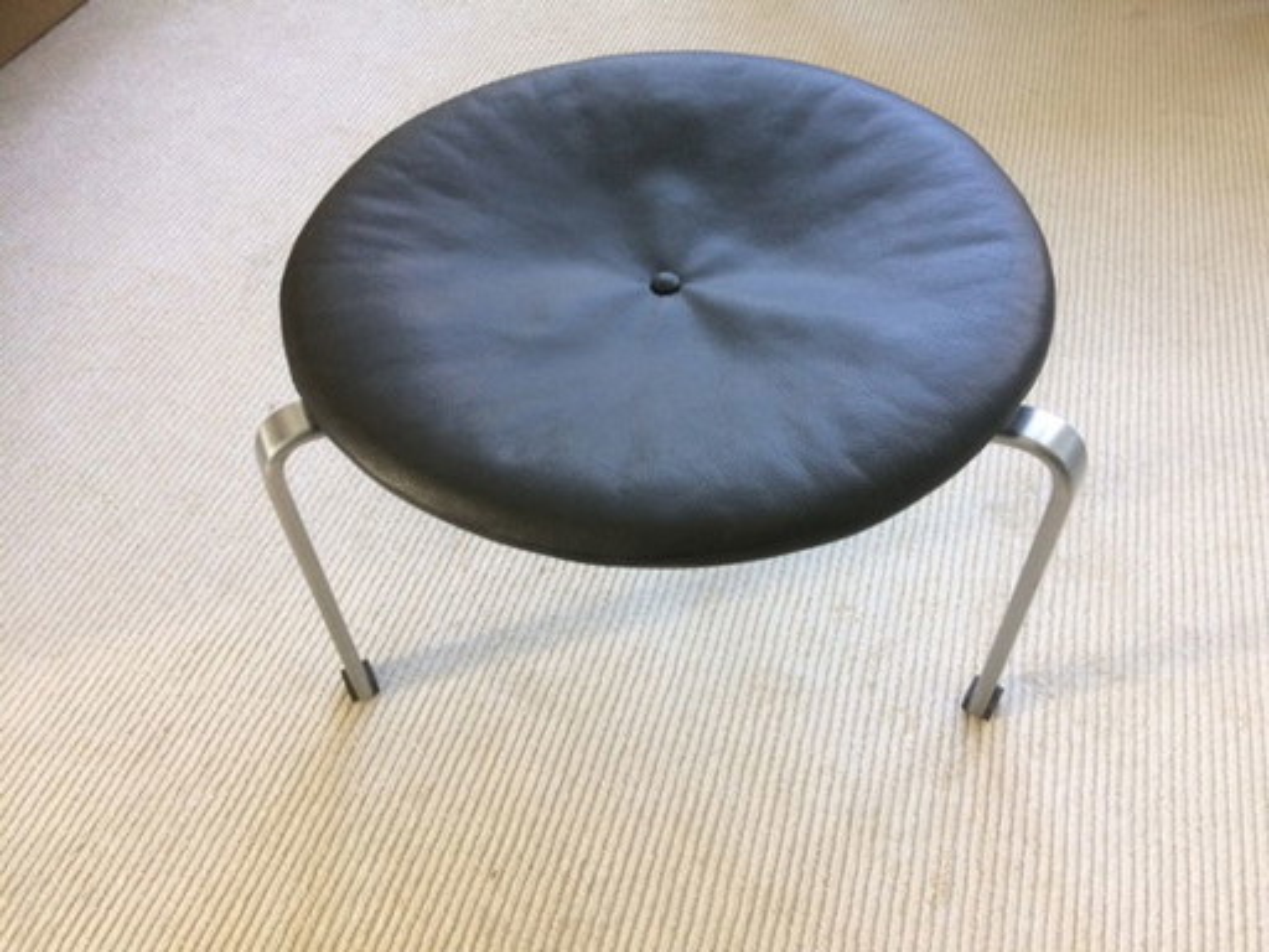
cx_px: 634
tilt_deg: -51.2
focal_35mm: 29
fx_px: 1063
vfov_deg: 48.2
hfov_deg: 61.7
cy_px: 476
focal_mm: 4.15
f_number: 2.2
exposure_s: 1/33
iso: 80
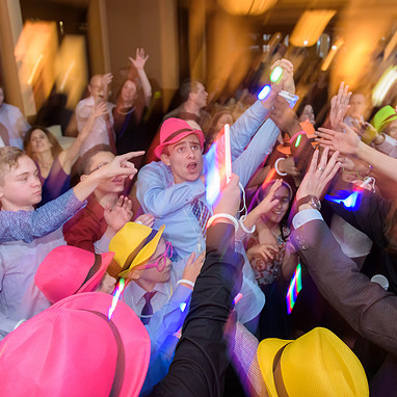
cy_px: 198
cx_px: 227
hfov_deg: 52.4
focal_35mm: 31
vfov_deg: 52.5
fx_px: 402
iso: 1600
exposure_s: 1/15
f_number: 3.2
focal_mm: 24
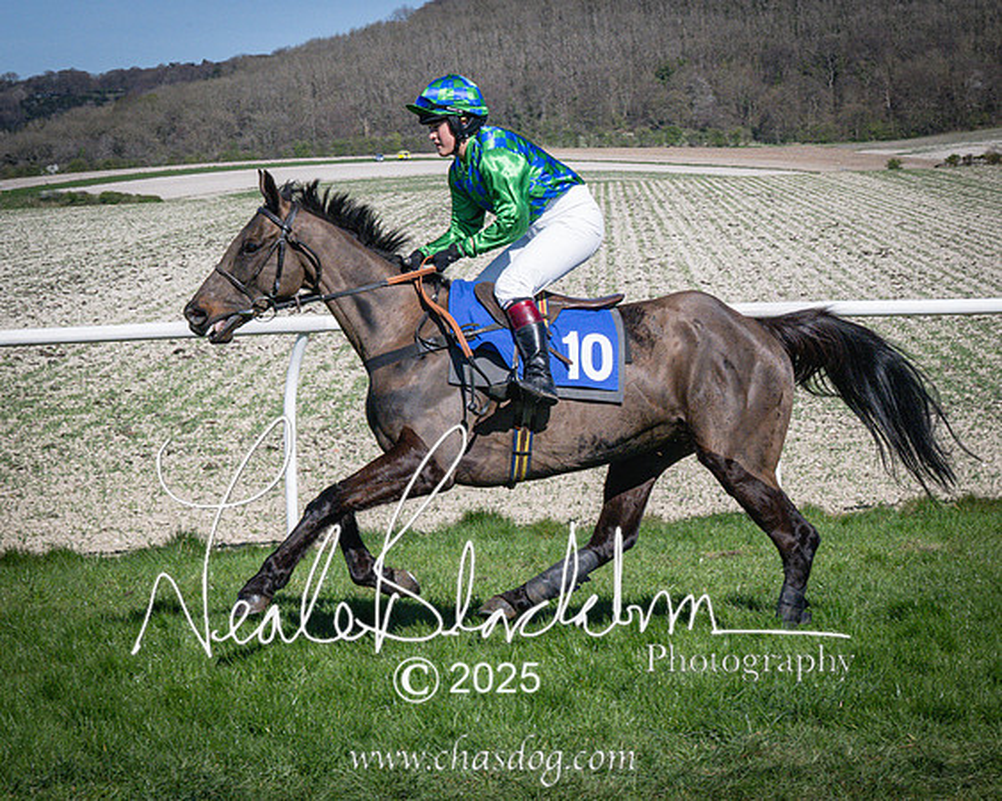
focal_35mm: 125
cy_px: 419
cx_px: 659
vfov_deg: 12.3
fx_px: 3713
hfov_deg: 15.3
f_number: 20
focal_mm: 86
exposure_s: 1/1600
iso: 2800
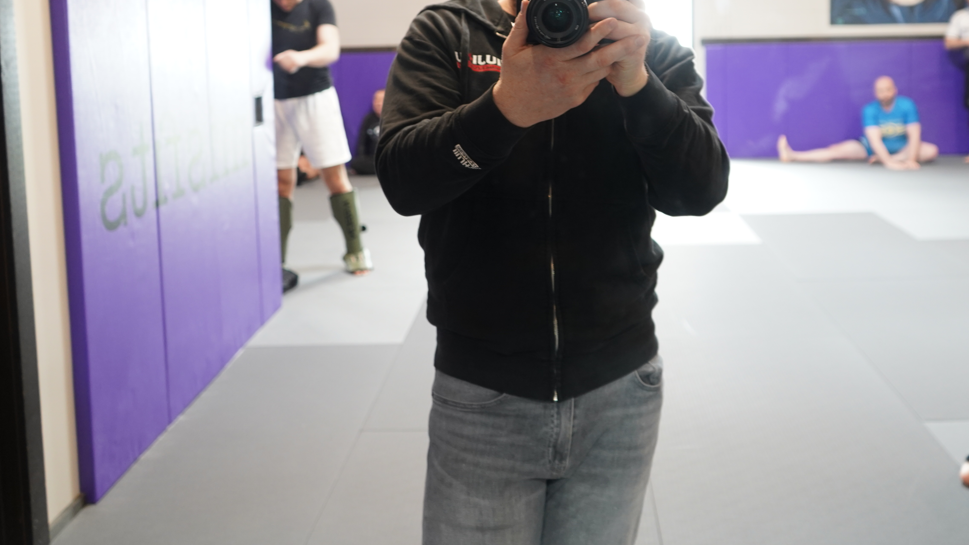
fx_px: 1028
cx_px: 549
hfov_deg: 50.3
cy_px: 121
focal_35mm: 40
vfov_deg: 29.1
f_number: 3.5
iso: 1250
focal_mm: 29
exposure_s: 1/30
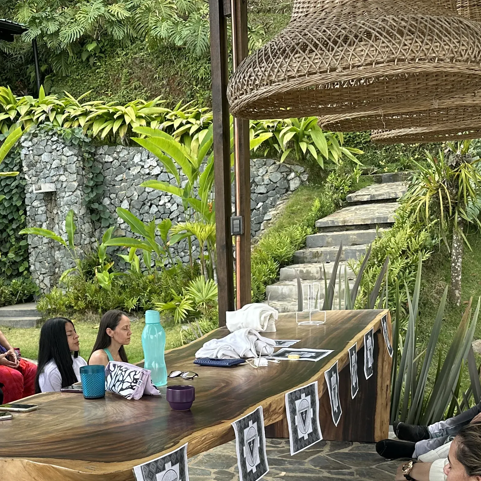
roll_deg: +4.9
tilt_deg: -10.5
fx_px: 849
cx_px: 20
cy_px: 406
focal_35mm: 54
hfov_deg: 29.9
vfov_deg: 30.6
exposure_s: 1/317
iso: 80
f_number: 1.78
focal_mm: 6.86
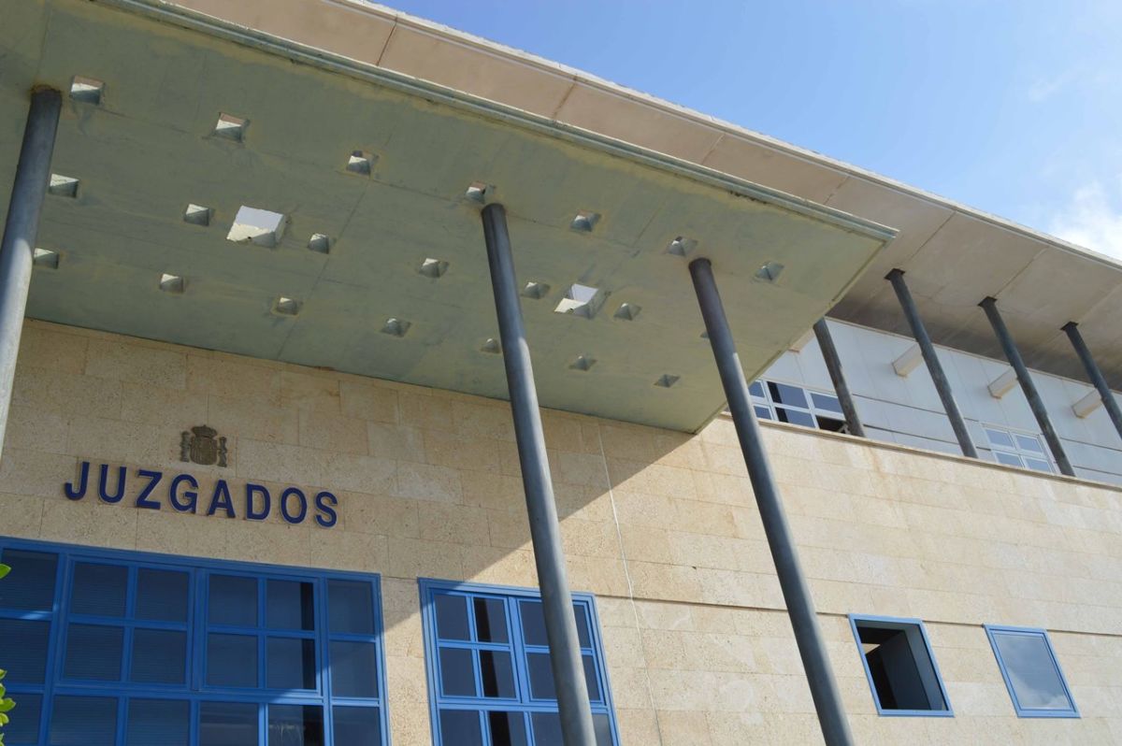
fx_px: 1028
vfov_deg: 39.9
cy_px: 373
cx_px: 561
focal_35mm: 33
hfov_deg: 57.3
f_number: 7.1
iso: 100
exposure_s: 1/200
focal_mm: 22
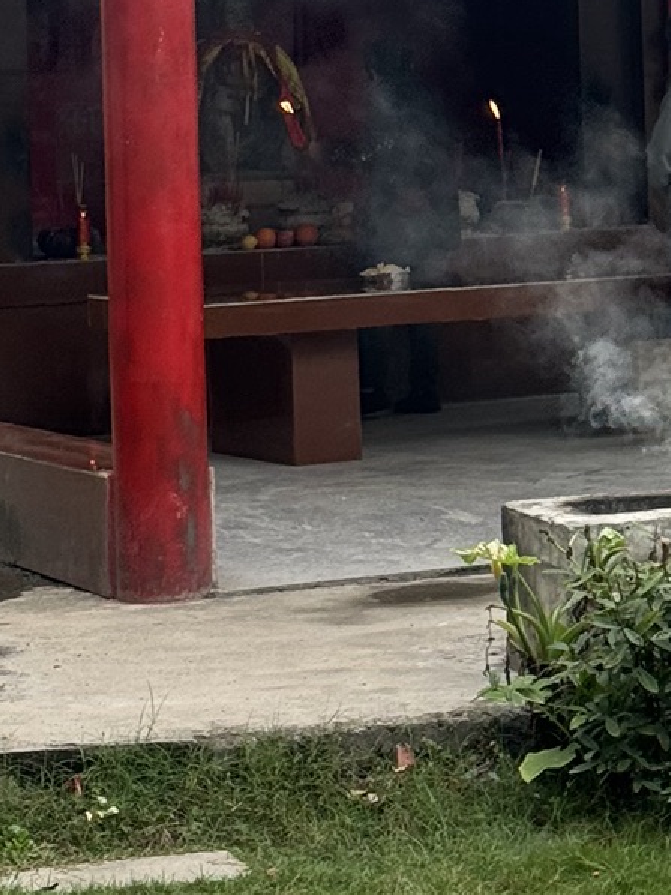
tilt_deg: +3.0
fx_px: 4161
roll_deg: +0.7
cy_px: -164
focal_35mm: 161
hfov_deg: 9.1
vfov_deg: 12.0
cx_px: 730
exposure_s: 1/854
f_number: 1.78
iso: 64
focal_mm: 6.76
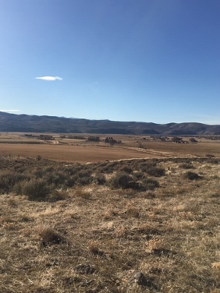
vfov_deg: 50.1
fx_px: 314
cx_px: 90
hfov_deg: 38.5
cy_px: 146
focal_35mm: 37
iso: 25
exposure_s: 1/2481
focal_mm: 4.15
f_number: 2.2
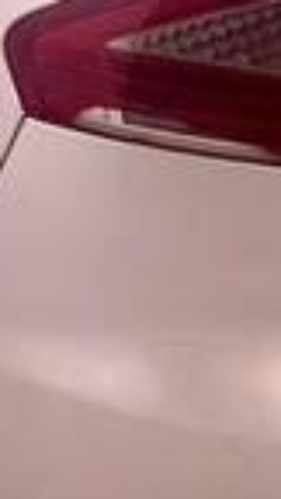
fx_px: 2265
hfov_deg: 6.6
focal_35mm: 171
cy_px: -199
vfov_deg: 12.1
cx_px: -458
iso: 32
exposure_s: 1/849
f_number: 1.6
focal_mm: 4.2
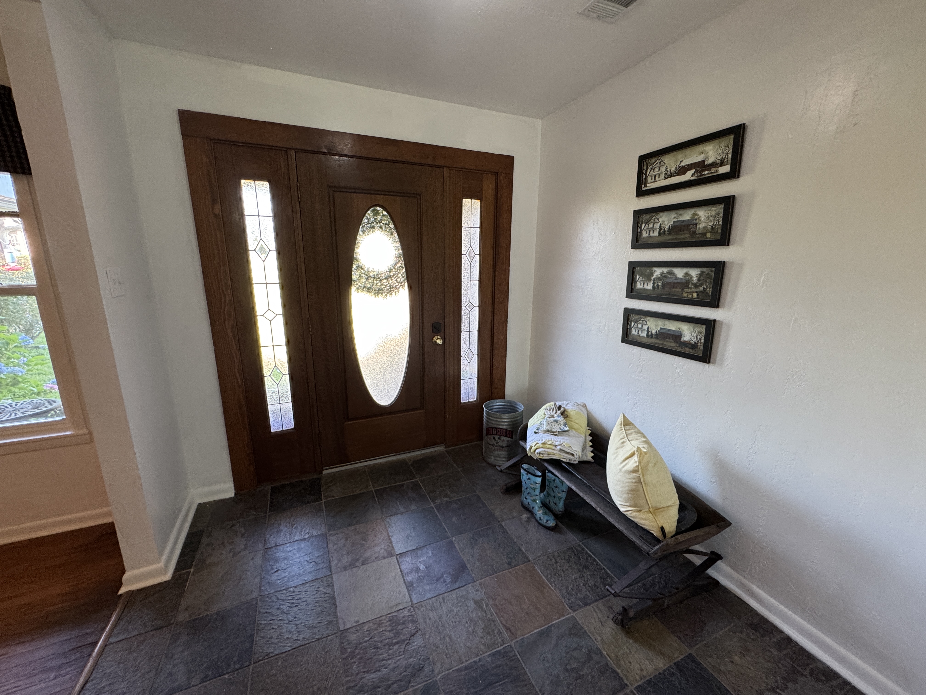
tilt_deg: -14.4
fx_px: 375
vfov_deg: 85.7
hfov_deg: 102.1
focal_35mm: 14
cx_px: 463
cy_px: 348
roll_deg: -1.4
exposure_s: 1/60
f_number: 2.2
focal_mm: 2.22
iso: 200
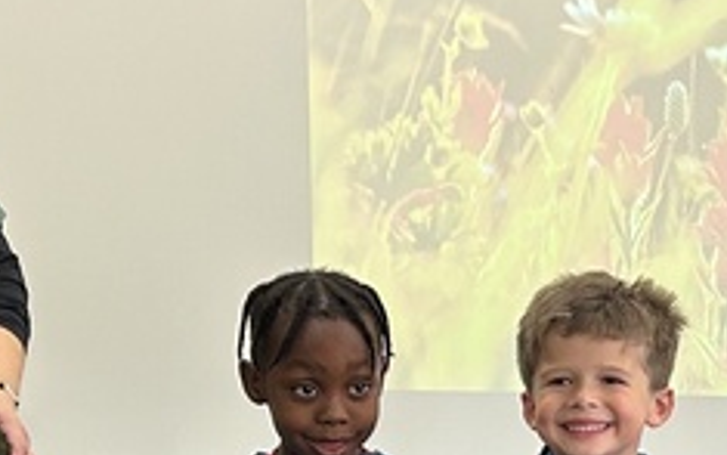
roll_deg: -1.0
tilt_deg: -6.3
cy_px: 412
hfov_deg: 16.6
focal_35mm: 120
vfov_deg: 10.9
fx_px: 2378
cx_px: 903
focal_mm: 5.7
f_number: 1.5
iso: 80
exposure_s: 1/60
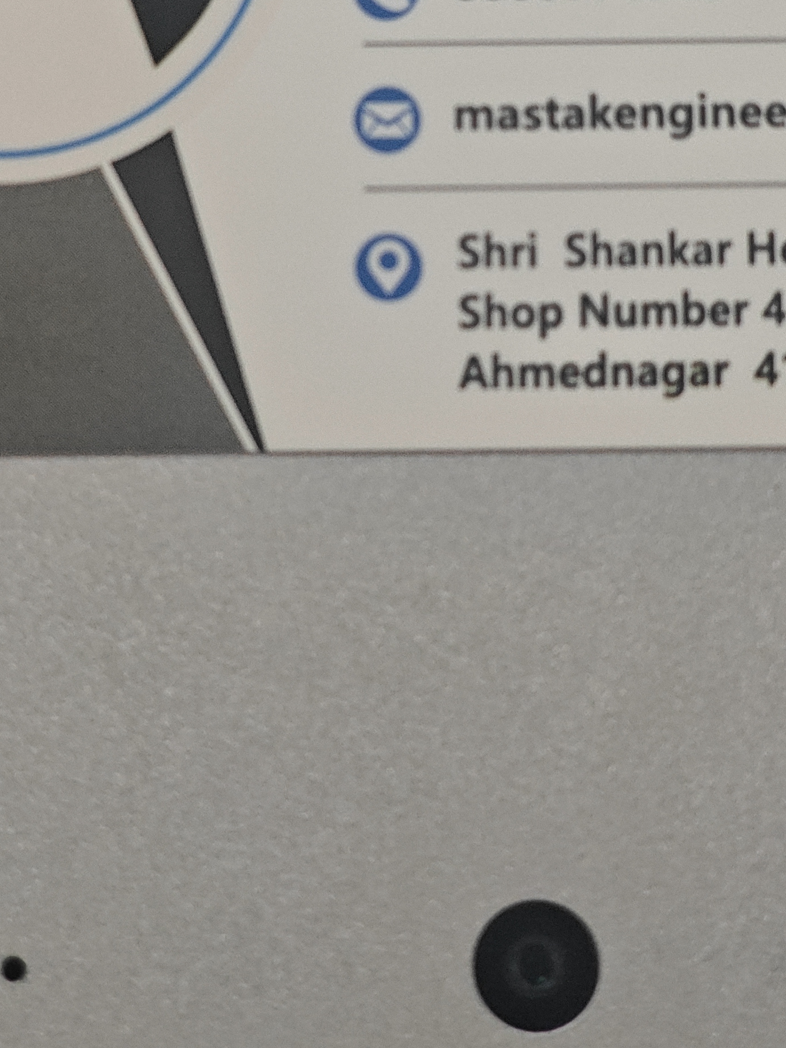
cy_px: 158
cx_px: 404
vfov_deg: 18.5
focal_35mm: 105
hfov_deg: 14.1
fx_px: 3179
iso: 800
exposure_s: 1/50
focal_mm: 7.1
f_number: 4.5
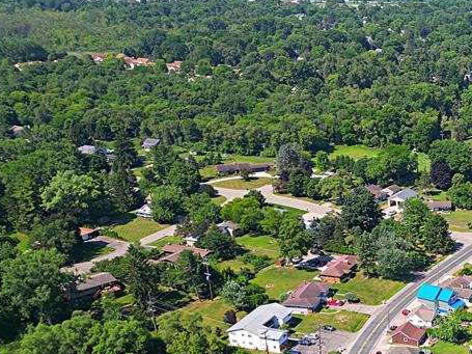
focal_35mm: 54
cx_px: 523
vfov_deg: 26.6
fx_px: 736
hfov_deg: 31.4
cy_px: 278
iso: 120
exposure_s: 1/2000
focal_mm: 6.7
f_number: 1.7
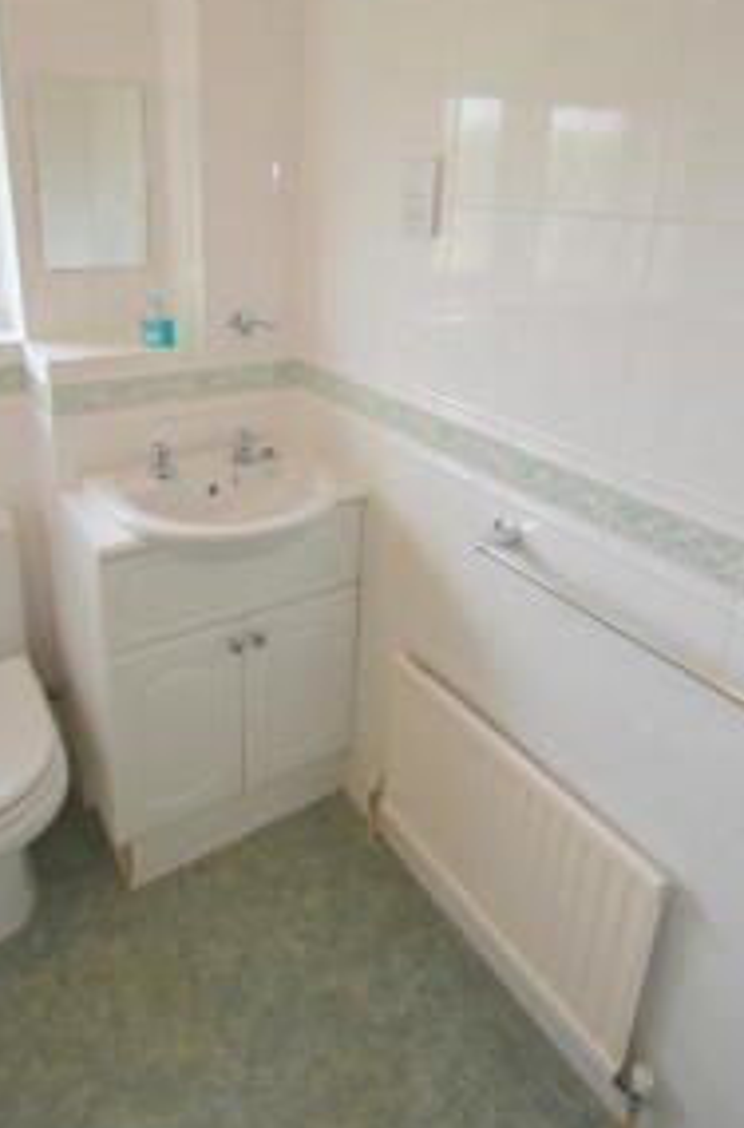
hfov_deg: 54.5
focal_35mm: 23
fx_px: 718
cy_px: 394
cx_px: 307
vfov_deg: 74.4
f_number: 4
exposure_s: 1/60
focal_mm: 10
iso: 200
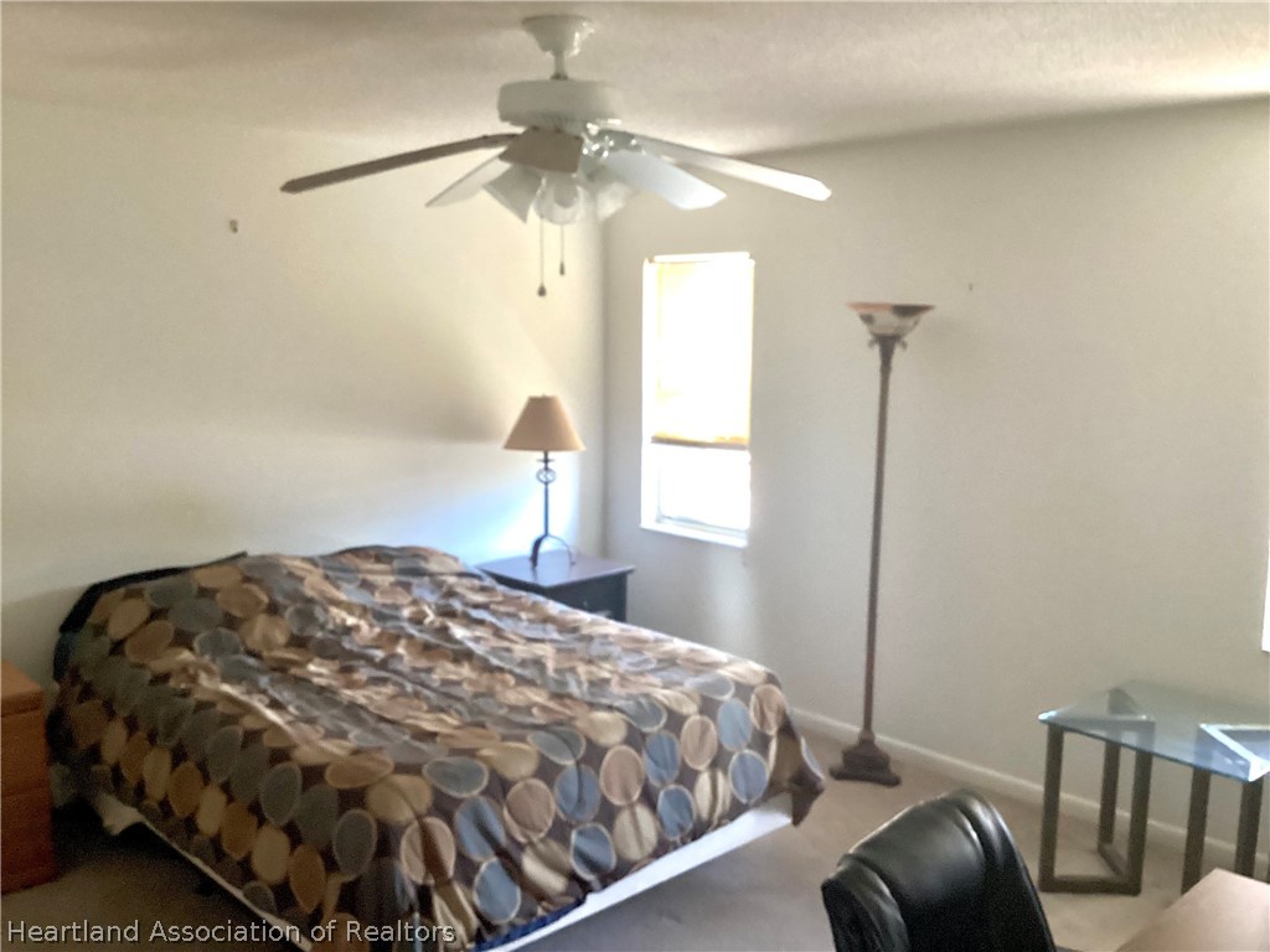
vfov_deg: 45.4
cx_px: 635
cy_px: 476
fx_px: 1137
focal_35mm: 31
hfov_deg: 58.4
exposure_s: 1/60
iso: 250
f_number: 2.4
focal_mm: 3.3
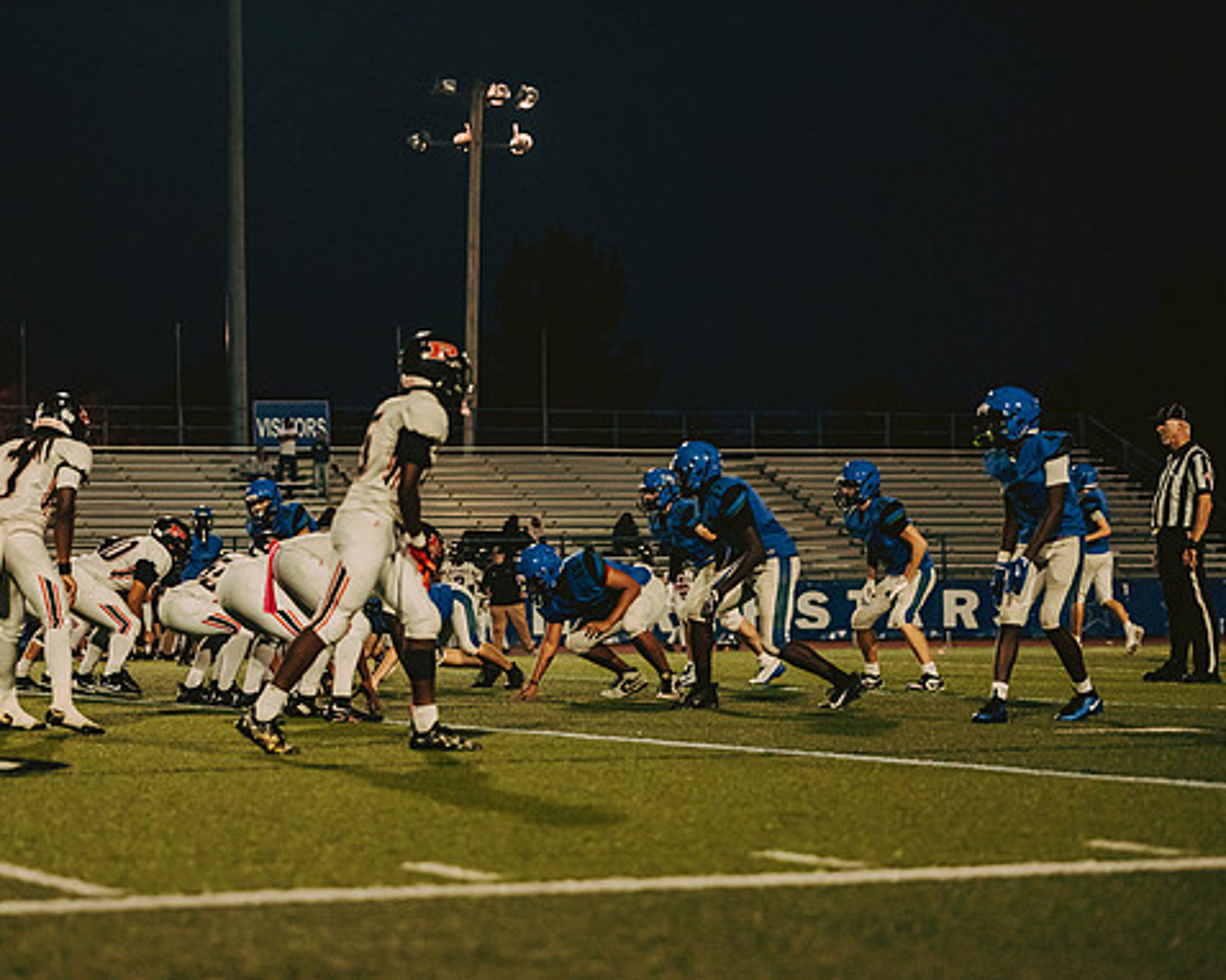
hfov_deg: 16.9
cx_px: 503
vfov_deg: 13.5
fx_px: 4135
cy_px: 489
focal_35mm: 114
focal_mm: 100
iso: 2500
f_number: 2.8
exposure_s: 1/1600
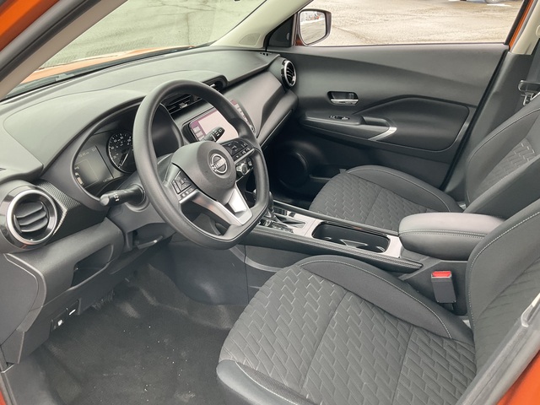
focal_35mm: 29
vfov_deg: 48.2
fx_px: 452
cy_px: 202
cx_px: 270
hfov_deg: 61.7
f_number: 1.8
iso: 50
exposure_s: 1/122
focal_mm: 3
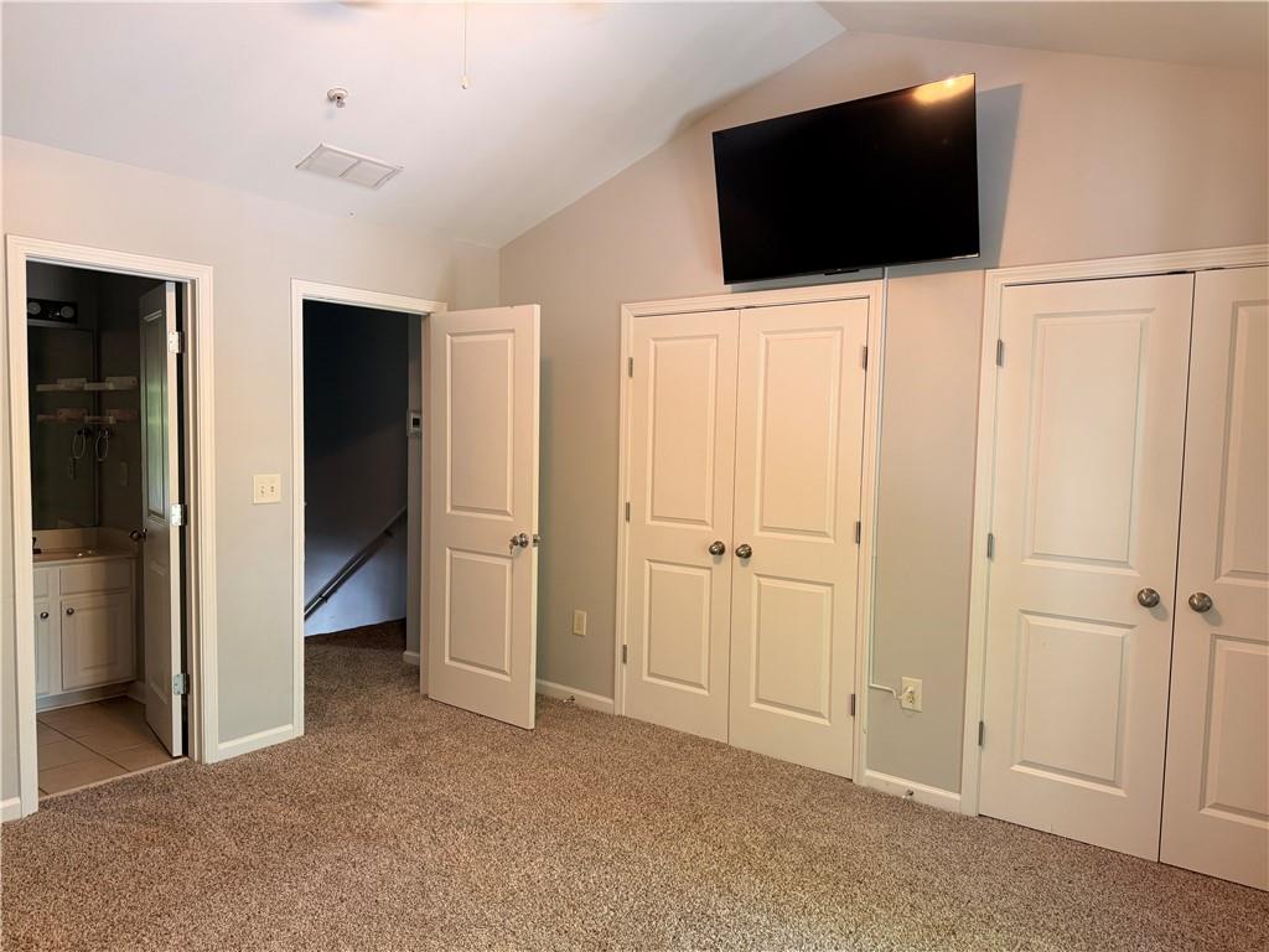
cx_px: 634
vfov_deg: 56.8
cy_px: 476
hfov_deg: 71.6
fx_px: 880
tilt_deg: -3.3
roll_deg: -1.7
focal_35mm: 24
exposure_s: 1/60
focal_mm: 6.76
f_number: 1.78
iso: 200
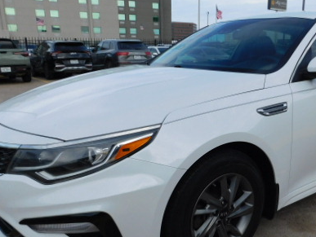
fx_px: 347
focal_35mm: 38
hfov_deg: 48.1
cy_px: 152
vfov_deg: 37.5
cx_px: 211
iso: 125
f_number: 6
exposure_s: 1/400
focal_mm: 4
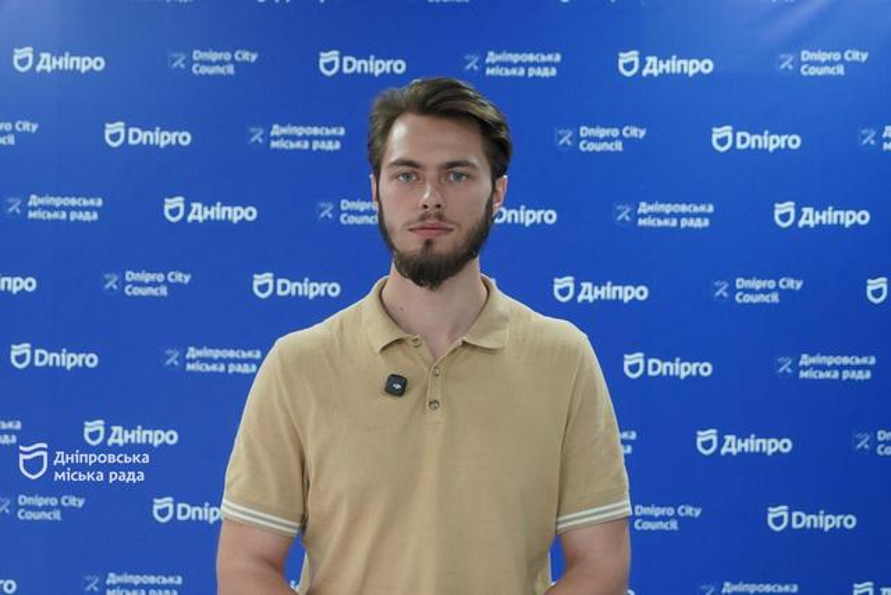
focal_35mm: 78
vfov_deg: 17.5
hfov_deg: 26.0
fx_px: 1931
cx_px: 446
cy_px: 298
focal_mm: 52
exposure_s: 1/160
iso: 1600
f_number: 4
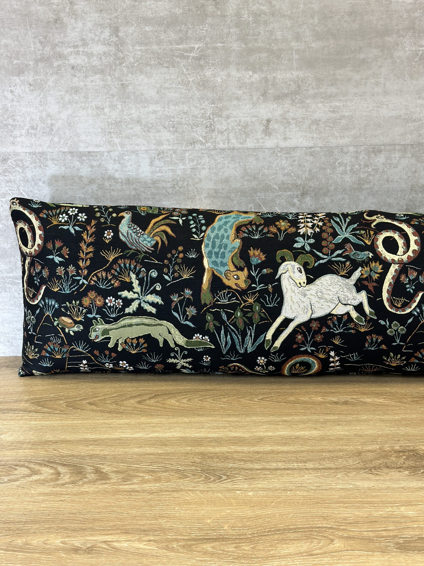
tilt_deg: -15.5
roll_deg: +1.2
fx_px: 784
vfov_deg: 39.7
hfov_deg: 30.3
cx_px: 212
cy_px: 283
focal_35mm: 48
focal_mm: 6.86
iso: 100
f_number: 1.78
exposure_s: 1/120
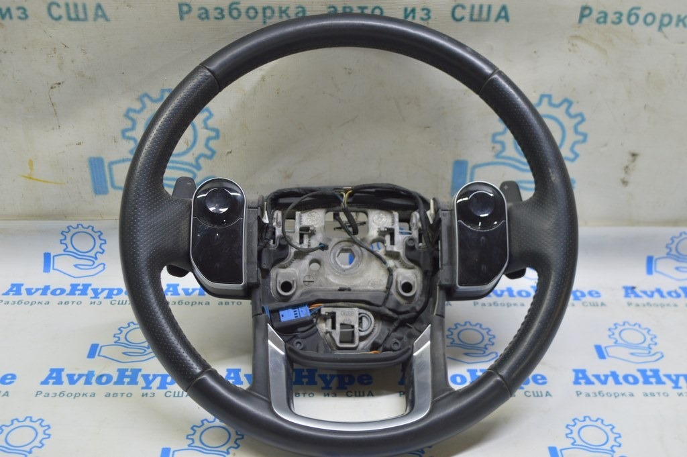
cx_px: 344
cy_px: 228
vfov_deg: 28.9
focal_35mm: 46
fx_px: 887
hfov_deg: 42.4
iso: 400
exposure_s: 1/20
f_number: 5.6
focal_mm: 31
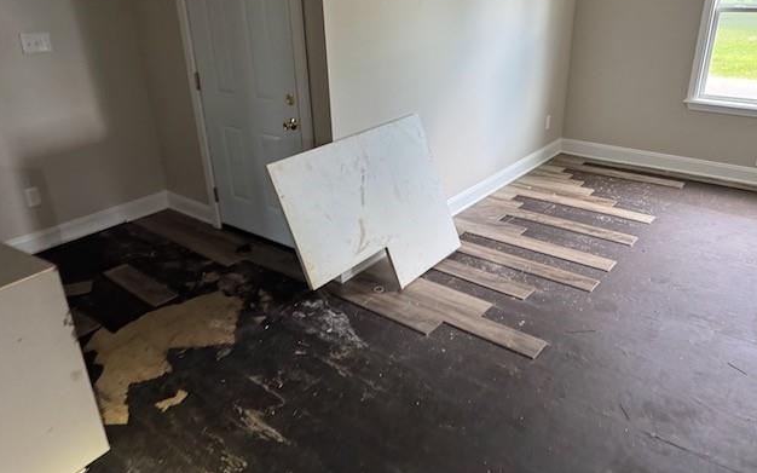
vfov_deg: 47.5
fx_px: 536
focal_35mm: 26
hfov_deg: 70.4
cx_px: 380
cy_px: 214
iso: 400
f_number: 1.78
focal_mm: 6.76
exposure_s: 1/60
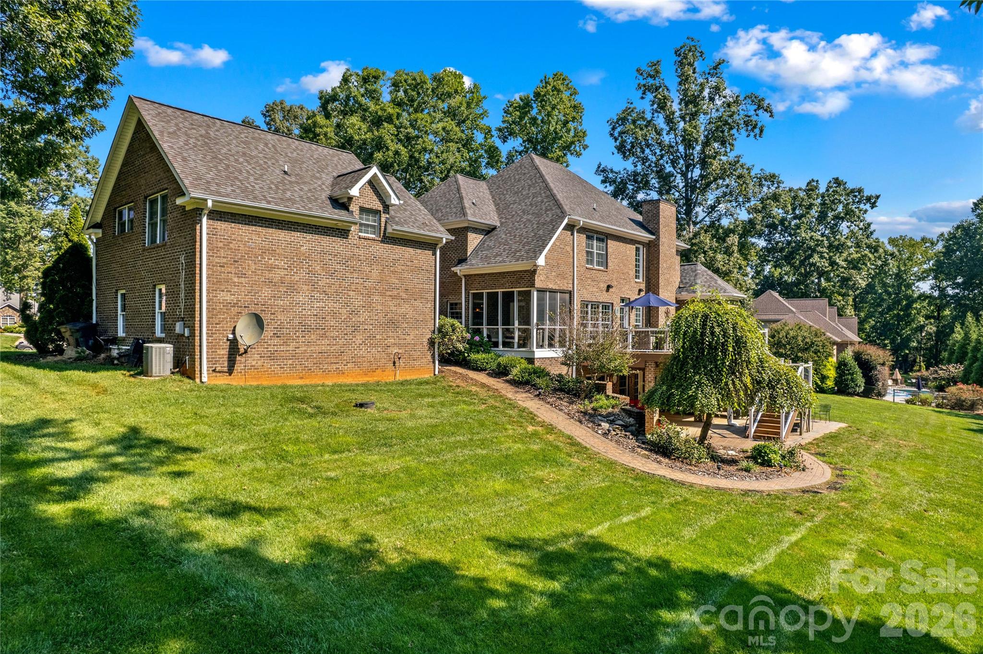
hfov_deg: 78.6
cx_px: 492
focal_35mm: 22
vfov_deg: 57.2
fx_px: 600
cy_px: 327
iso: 100
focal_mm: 8.38
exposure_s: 1/640
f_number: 2.8
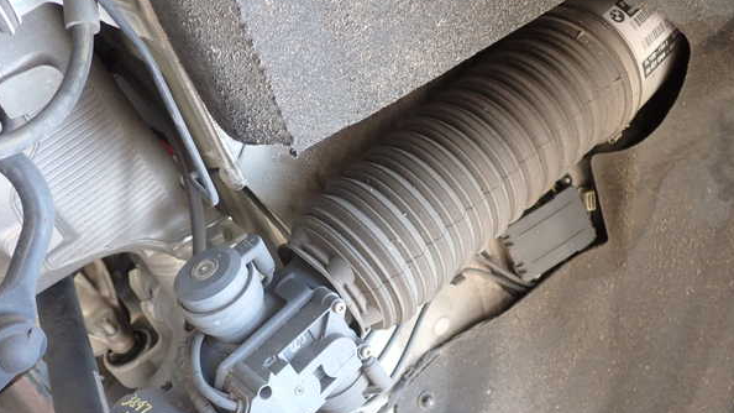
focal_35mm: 33
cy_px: 220
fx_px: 642
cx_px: 366
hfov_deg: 59.5
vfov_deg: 35.6
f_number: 2.3
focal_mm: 5.4
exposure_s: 1/50
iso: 200
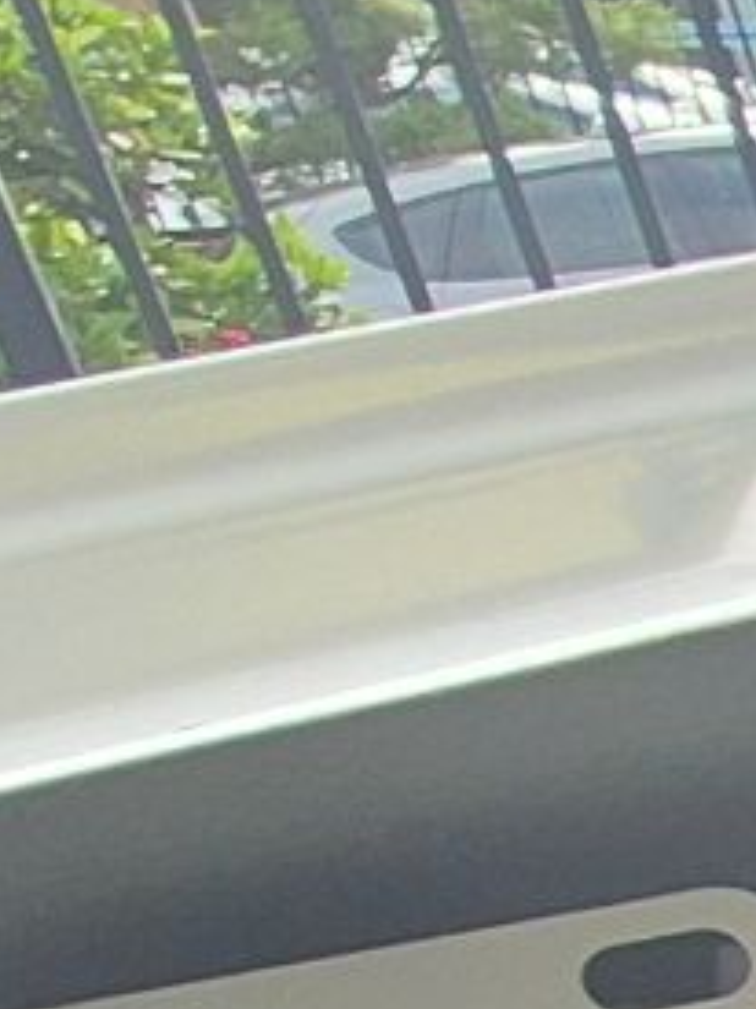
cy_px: 1655
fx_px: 3526
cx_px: 3813
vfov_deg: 14.8
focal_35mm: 121
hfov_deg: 6.3
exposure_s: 1/289
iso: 50
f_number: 2.2
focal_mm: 2.2
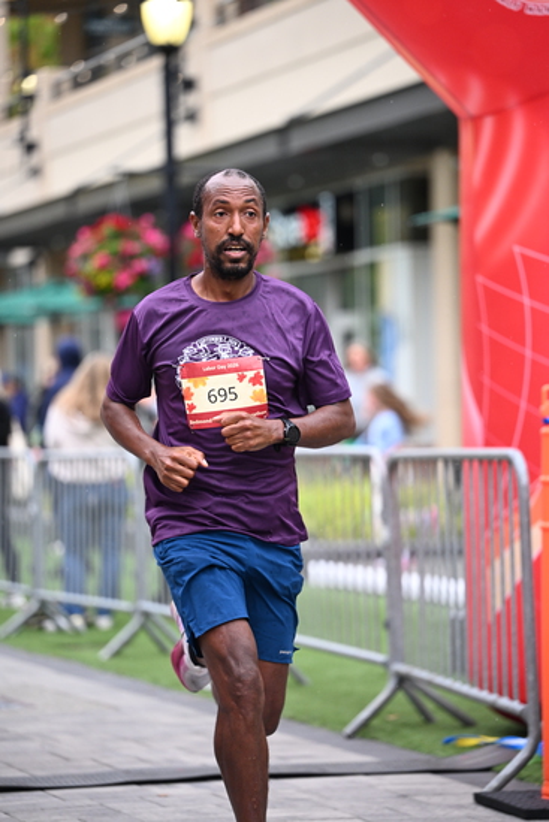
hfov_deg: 10.2
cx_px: 274
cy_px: 411
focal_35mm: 135
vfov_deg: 15.2
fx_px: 3086
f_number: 2.8
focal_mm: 135
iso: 1250
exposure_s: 1/1250
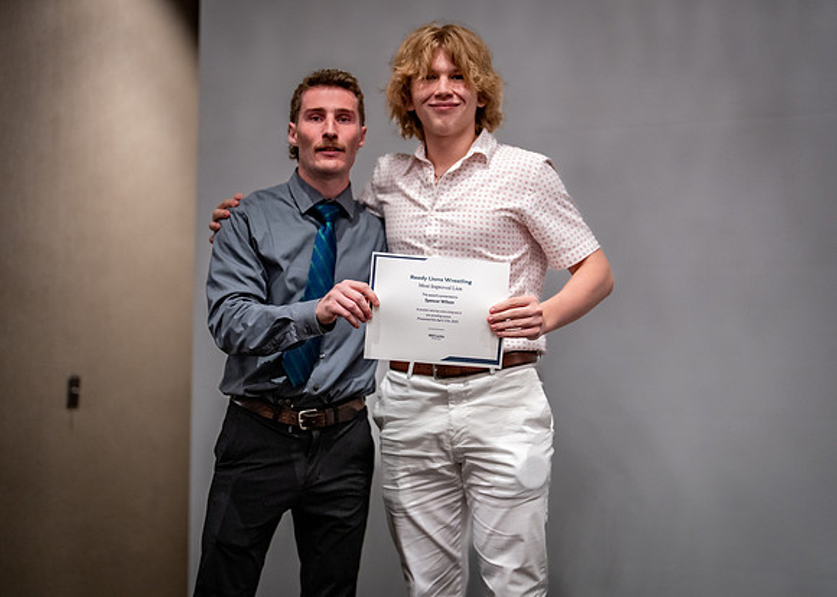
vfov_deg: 26.2
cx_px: 418
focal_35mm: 54
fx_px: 1282
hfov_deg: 36.2
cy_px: 298
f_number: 1.2
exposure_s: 1/400
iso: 1250
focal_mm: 50
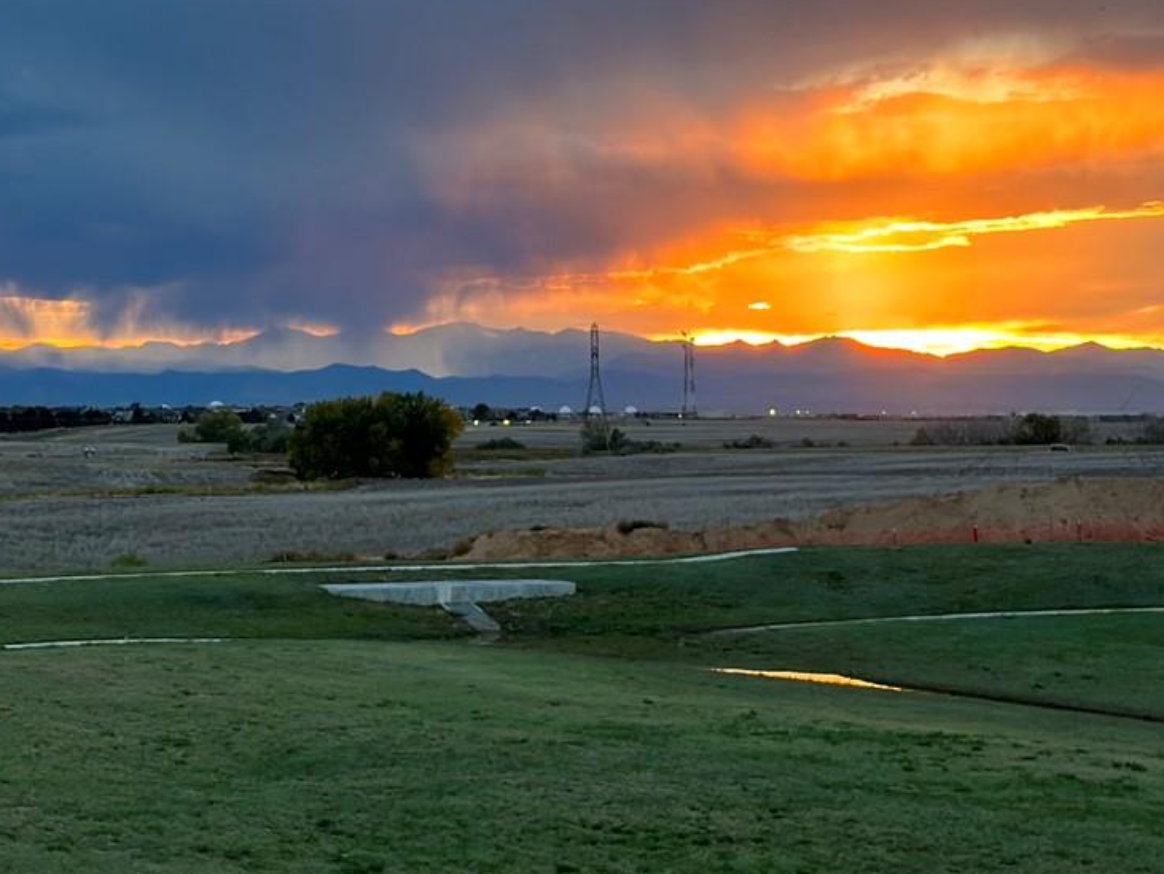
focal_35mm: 105
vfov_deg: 14.0
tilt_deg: +3.8
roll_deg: +0.1
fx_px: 3532
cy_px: 172
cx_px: 366
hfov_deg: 18.6
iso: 64
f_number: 1.78
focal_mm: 6.86
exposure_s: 1/166
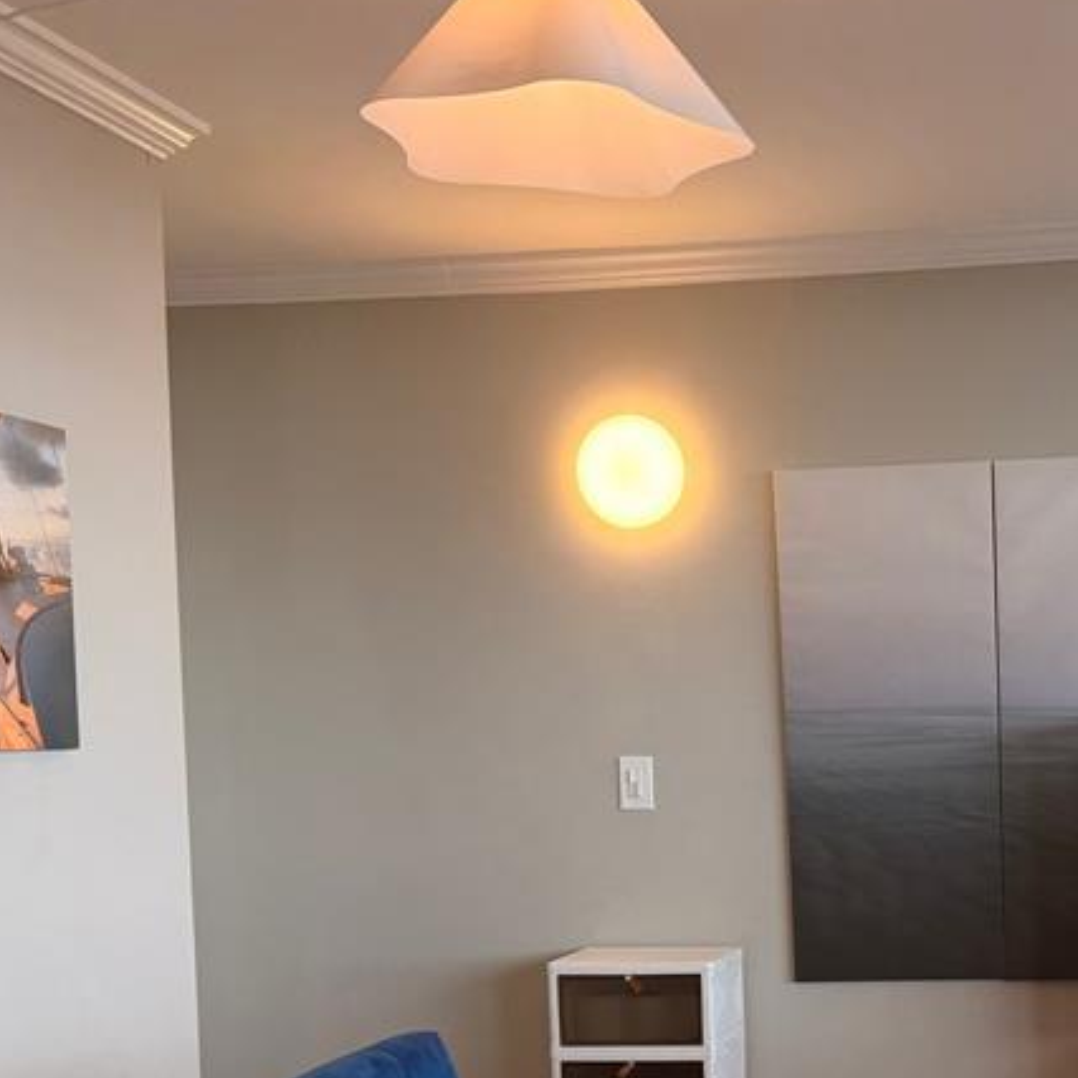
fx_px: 1797
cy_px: 896
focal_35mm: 51
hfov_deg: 31.8
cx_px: 964
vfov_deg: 32.3
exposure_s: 1/120
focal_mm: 6.76
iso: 100
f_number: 1.78
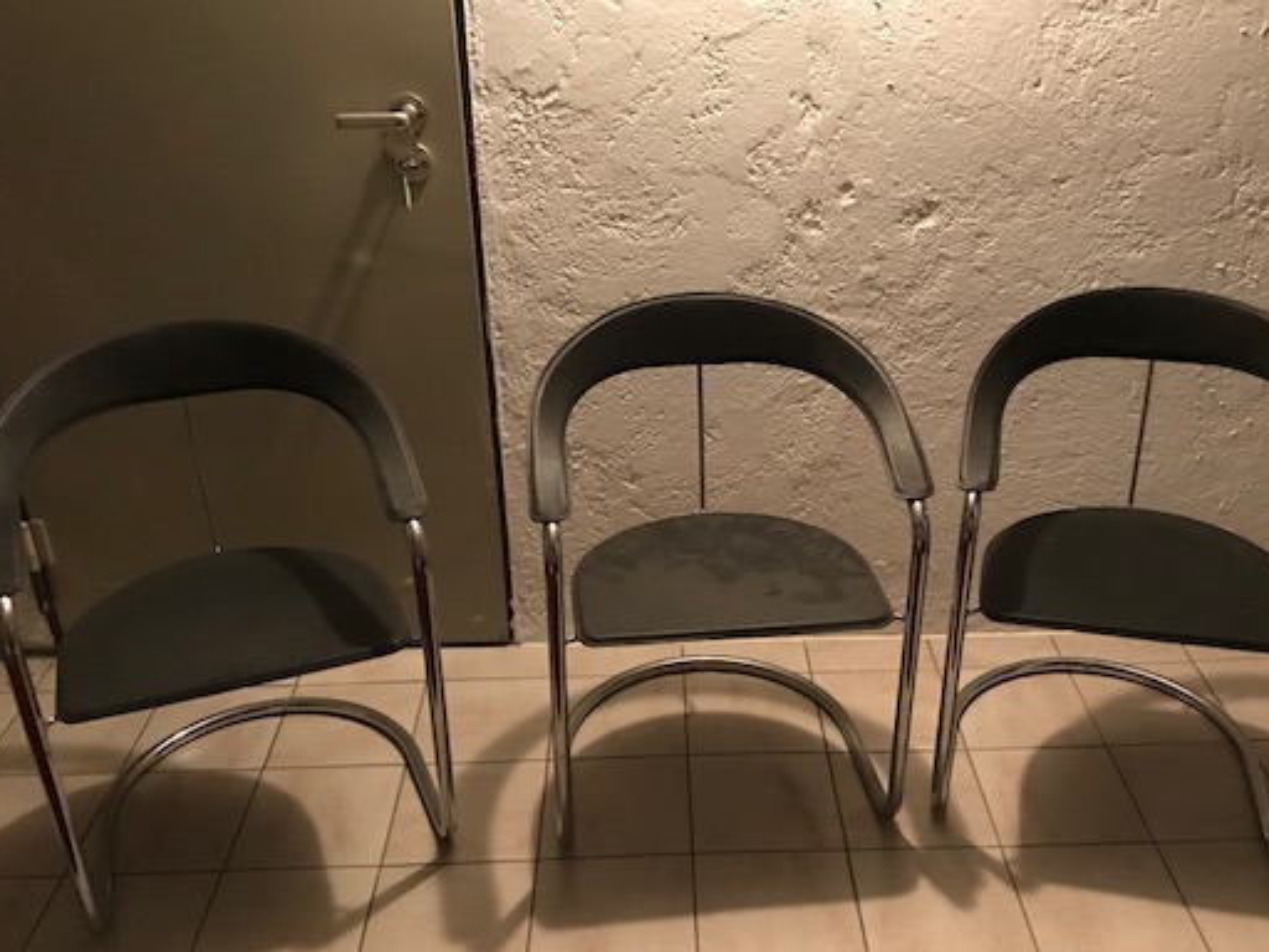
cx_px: 684
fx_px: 1283
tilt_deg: -28.9
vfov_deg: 40.6
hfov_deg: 52.6
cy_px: 555
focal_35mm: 35
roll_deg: +1.1
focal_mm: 3.99
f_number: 1.8
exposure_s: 1/4
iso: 100
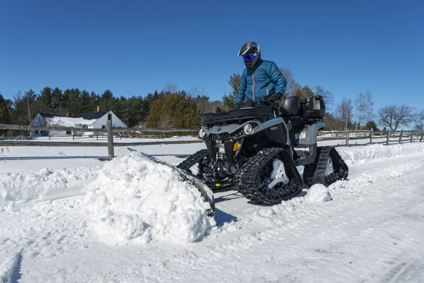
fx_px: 294
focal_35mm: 25
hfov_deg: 71.5
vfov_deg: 51.3
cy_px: 142
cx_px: 212
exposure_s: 1/1600
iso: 100
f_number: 4.5
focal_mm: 25
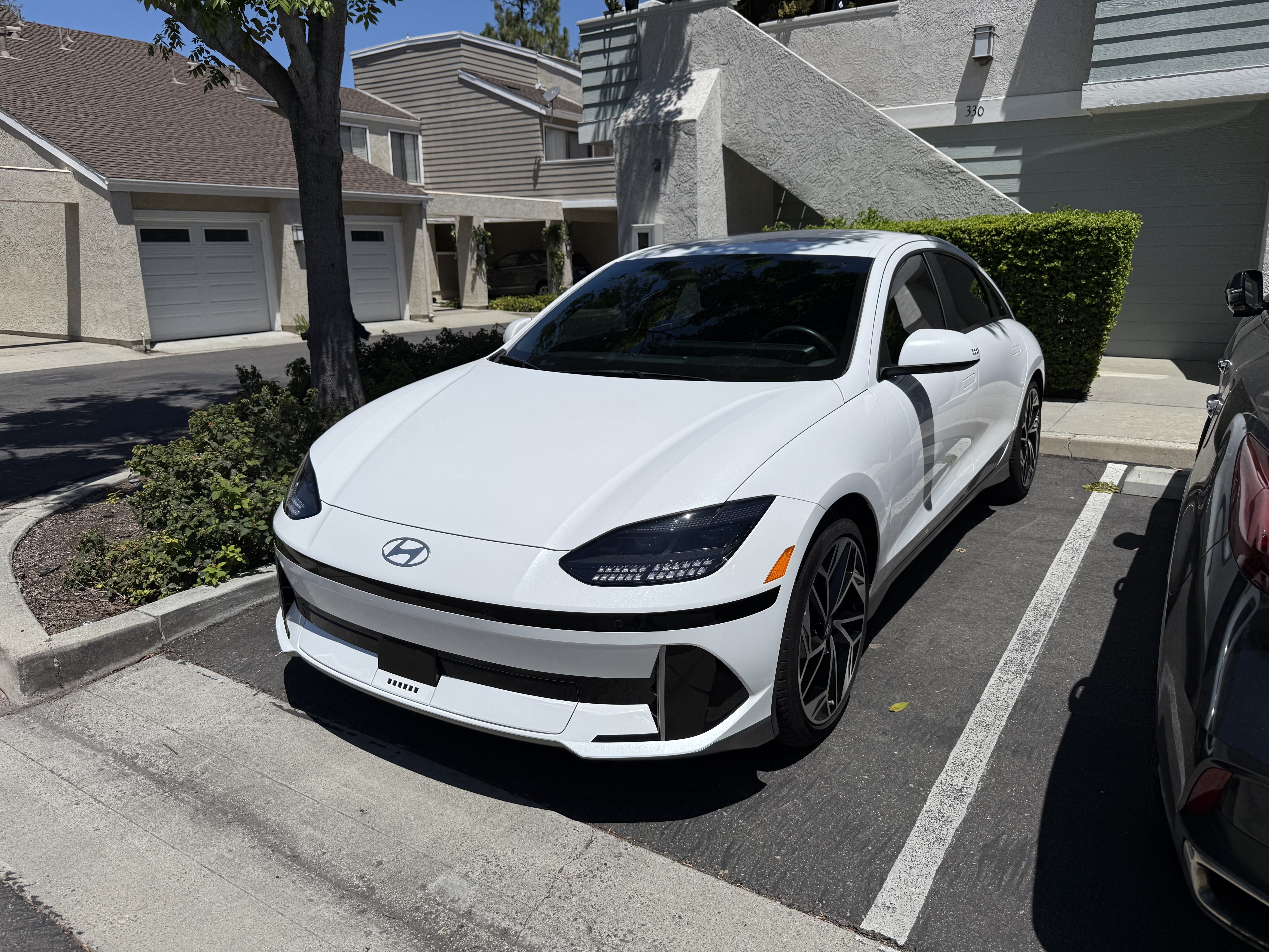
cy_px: 476
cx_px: 634
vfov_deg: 56.8
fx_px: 880
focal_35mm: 24
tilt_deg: -11.7
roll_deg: +1.4
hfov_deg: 71.6
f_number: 1.78
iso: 64
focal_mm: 6.76
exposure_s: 1/17544
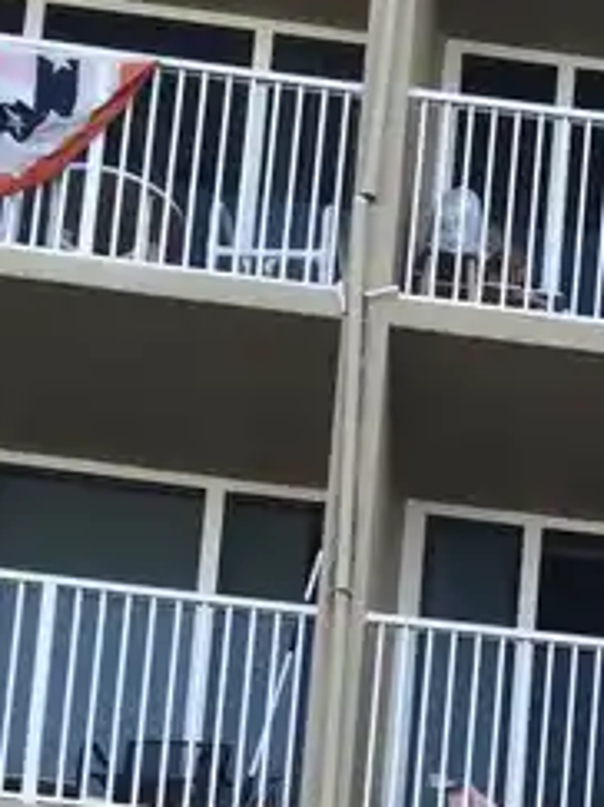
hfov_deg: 14.1
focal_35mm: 102
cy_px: 1380
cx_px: 727
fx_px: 2375
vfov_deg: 16.6
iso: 32
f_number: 2.2
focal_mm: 4.15
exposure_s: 1/500
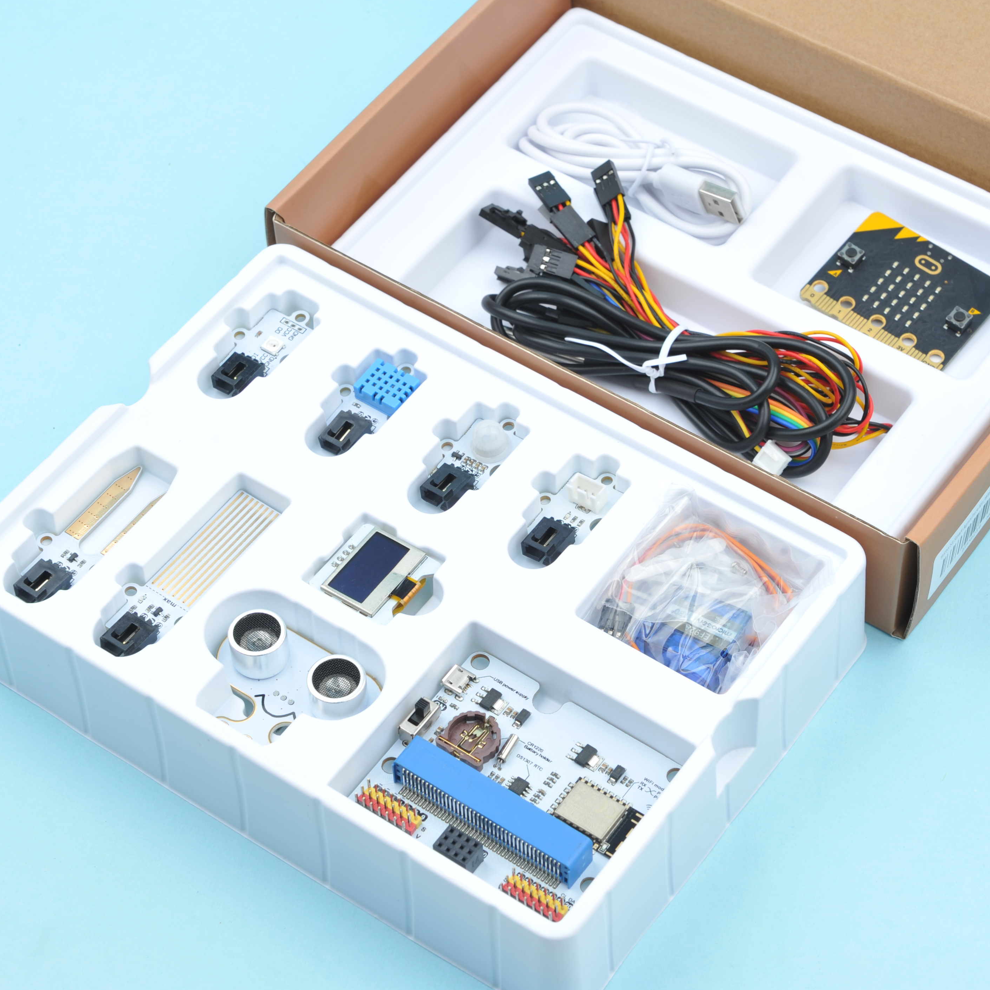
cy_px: 494
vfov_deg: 19.3
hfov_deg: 19.3
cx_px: 551
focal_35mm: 90
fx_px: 2912
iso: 200
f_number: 14
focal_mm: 70
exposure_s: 1/160
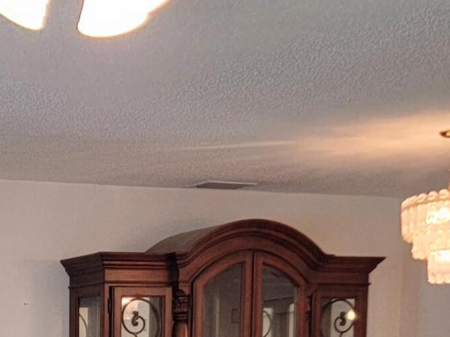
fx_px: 1390
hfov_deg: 17.2
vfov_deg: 12.7
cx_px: -139
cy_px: 586
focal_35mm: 107
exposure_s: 1/60
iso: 250
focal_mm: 6.7
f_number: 1.8
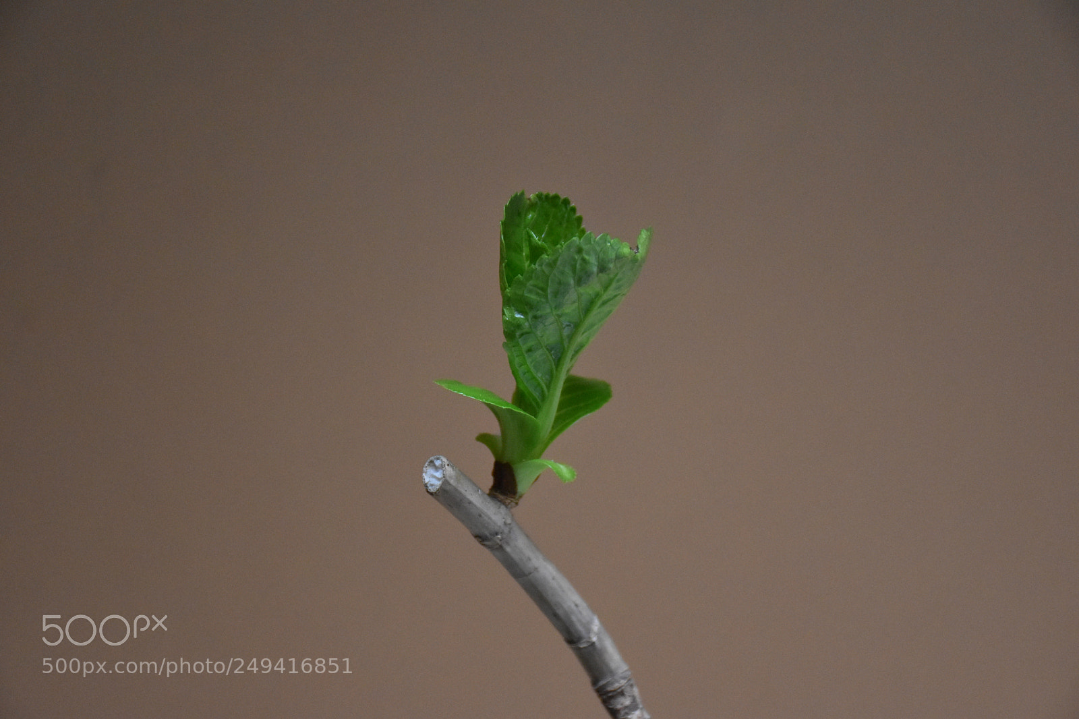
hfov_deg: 20.6
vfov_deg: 13.8
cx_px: 540
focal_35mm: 99
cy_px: 360
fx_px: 2966
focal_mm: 66
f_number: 5.6
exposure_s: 1/160
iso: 4000
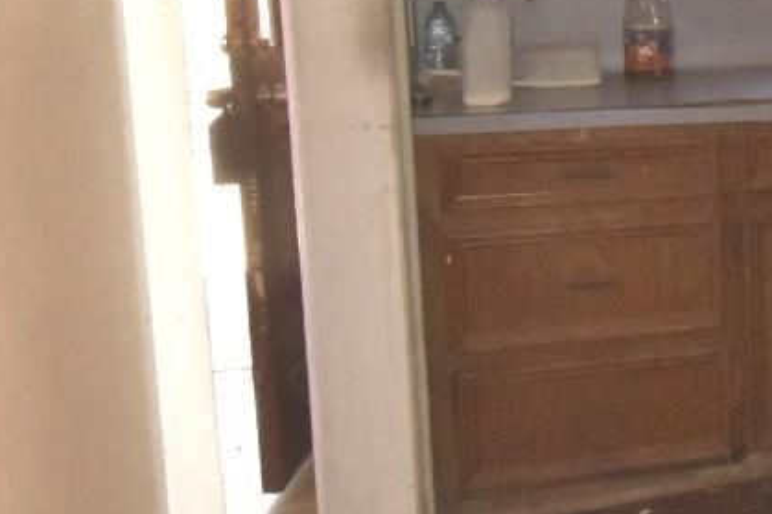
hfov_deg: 27.5
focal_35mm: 58
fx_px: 1243
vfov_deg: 23.0
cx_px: 1056
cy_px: 98
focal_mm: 10
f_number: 9
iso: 7200
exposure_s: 1/200
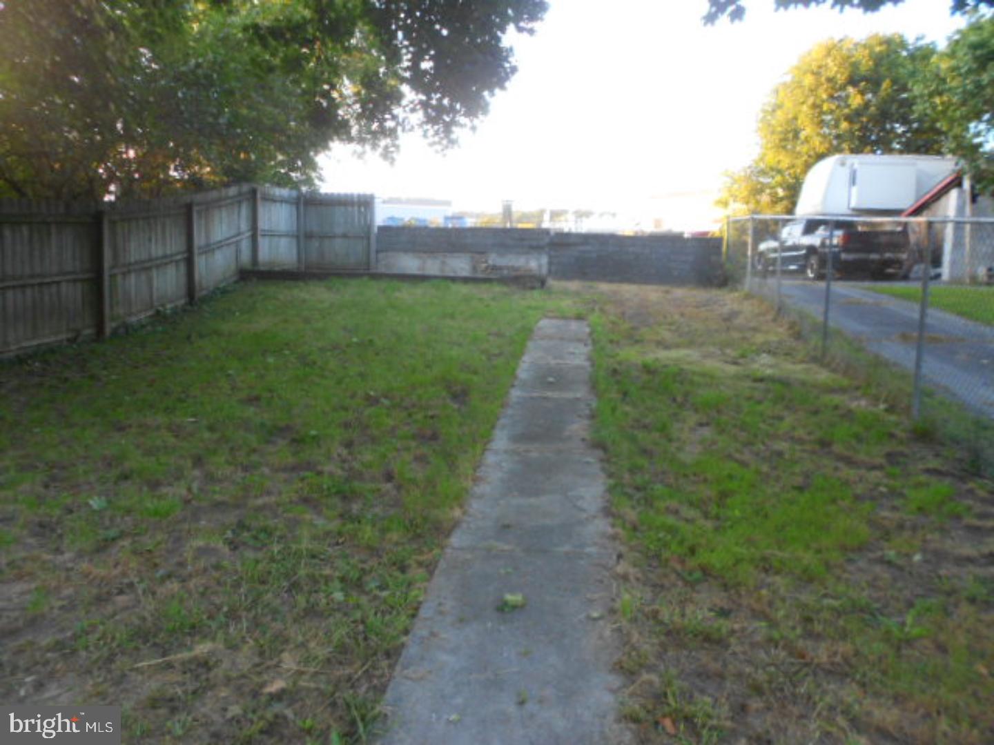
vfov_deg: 53.1
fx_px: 747
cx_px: 497
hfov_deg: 67.3
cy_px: 372
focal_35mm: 26
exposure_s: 1/30
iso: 125
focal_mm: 4.6
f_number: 3.2
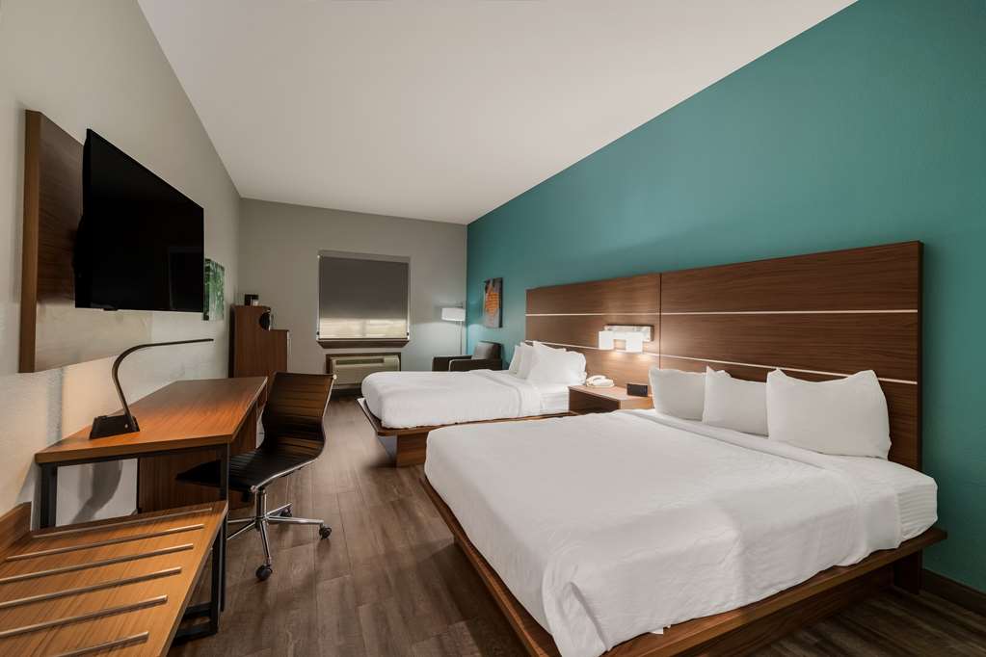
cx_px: 493
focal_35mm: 15
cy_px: 328
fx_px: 411
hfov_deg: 100.4
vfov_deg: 77.3
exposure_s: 1.3
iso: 640
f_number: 8
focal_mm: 15
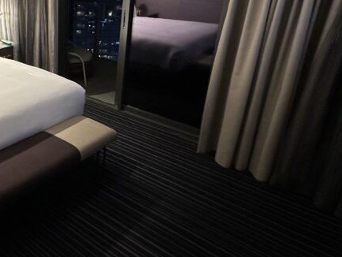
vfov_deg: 42.4
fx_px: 326
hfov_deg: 49.2
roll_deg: +0.4
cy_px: 86
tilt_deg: -21.1
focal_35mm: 33
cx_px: 32
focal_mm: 2.22
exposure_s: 1/60
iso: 320
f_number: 2.2
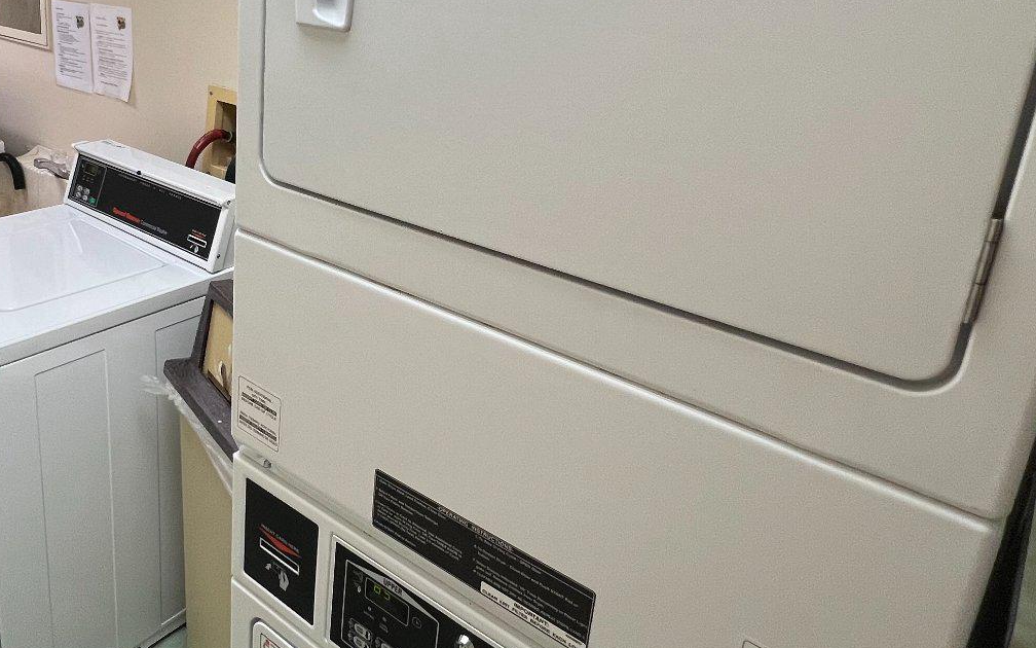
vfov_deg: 43.5
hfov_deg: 64.2
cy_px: 185
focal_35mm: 28
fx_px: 791
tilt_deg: -16.5
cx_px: 320
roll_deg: -3.0
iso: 100
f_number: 1.8
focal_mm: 1.57
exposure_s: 1/120
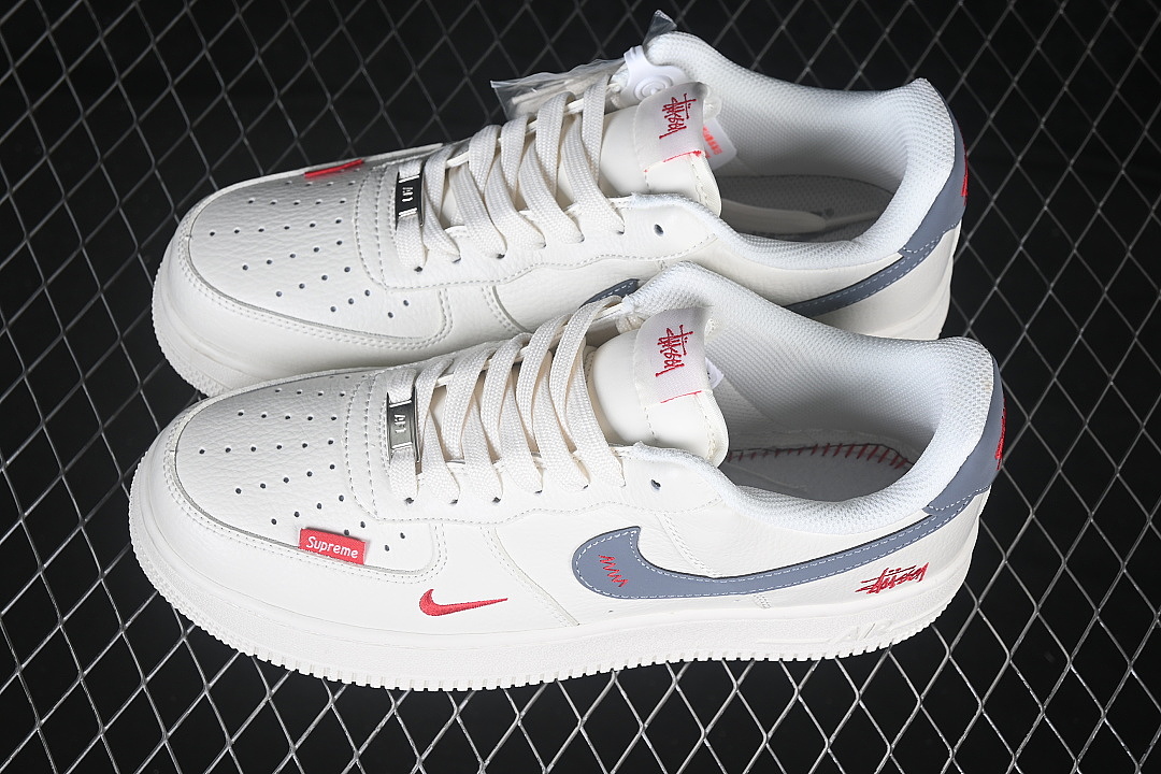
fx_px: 2419
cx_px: 580
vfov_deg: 18.2
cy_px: 387
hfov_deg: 27.0
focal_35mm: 75
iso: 160
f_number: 7.1
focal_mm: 50
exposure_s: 1/100
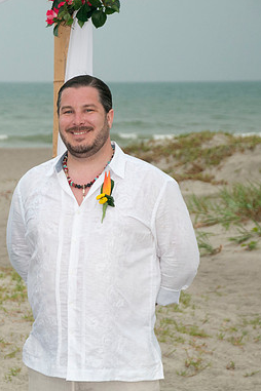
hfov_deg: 8.0
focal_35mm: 171
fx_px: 1859
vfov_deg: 12.0
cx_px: 6
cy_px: 196
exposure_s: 1/80
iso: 400
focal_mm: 75
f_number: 5.6
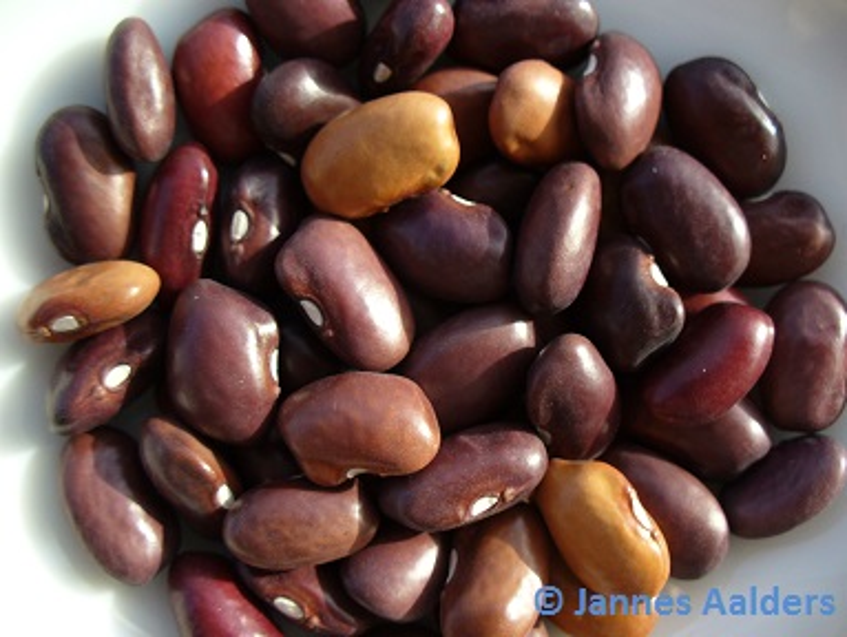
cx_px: 424
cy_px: 318
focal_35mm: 37
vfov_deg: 38.7
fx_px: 906
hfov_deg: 50.1
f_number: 2.8
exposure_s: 1/320
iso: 80
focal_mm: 6.1
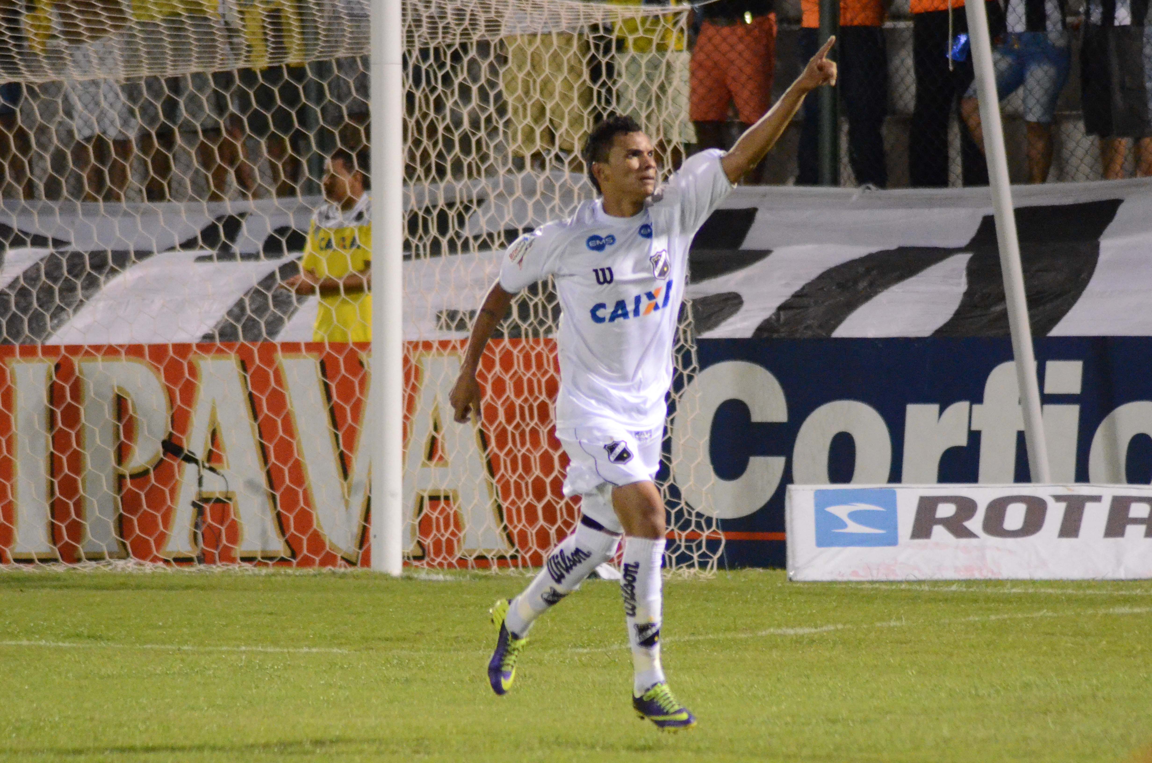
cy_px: 382
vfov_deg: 4.1
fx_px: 10538
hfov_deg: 6.3
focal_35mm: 330
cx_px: 576
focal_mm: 220
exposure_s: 1/800
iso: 6400
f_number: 5
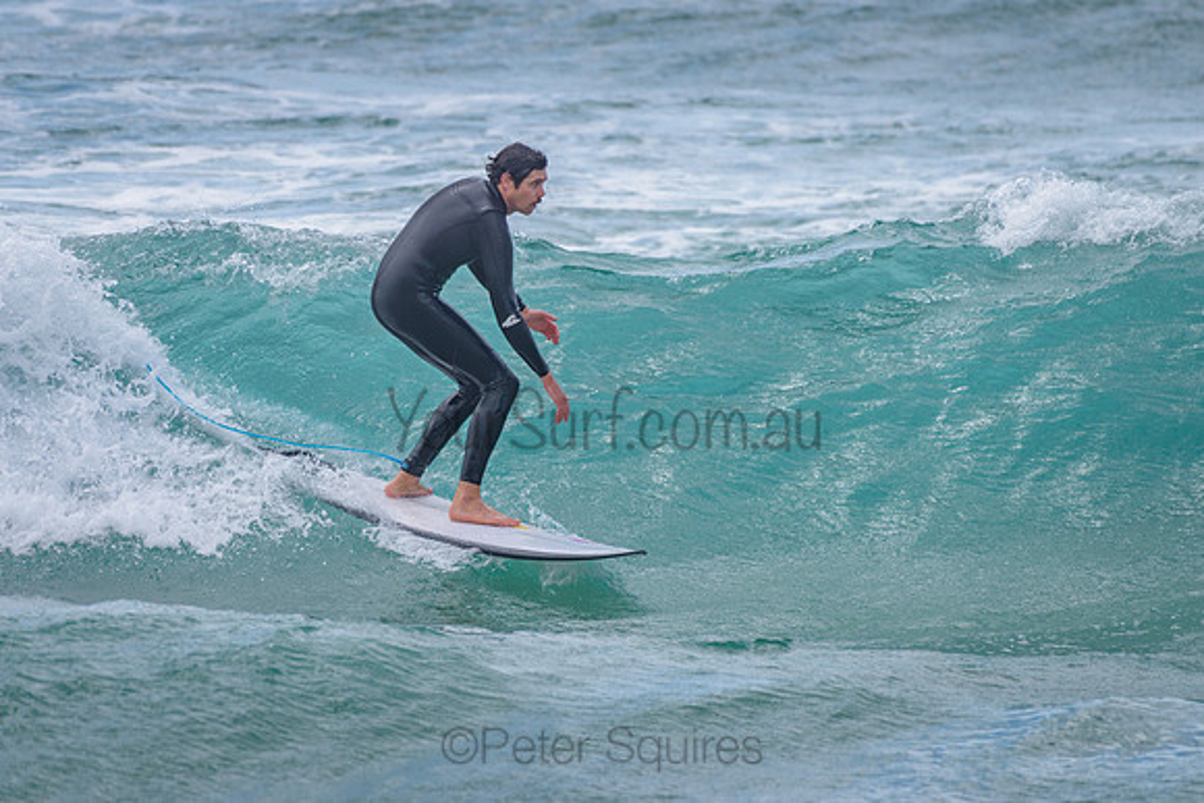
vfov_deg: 2.2
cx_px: 532
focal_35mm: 613
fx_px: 20503
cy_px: 373
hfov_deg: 3.4
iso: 140
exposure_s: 1/1600
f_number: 5.6
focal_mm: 500
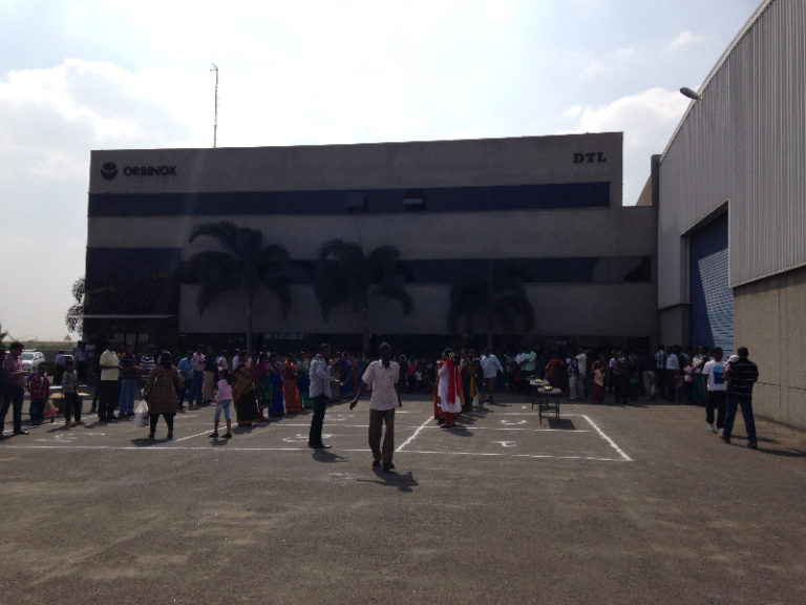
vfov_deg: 42.9
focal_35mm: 33
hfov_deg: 55.4
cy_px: 302
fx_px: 768
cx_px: 403
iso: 50
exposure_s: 1/3623
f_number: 2.4
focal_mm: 4.12
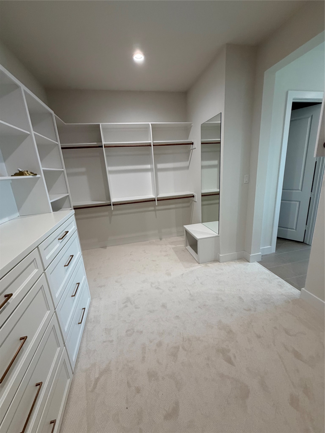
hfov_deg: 85.7
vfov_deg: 102.1
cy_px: 216
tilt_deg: -13.2
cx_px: 162
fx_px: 175
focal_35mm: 14
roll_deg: +6.0
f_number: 2.2
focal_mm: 2.22
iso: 320
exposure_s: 1/120
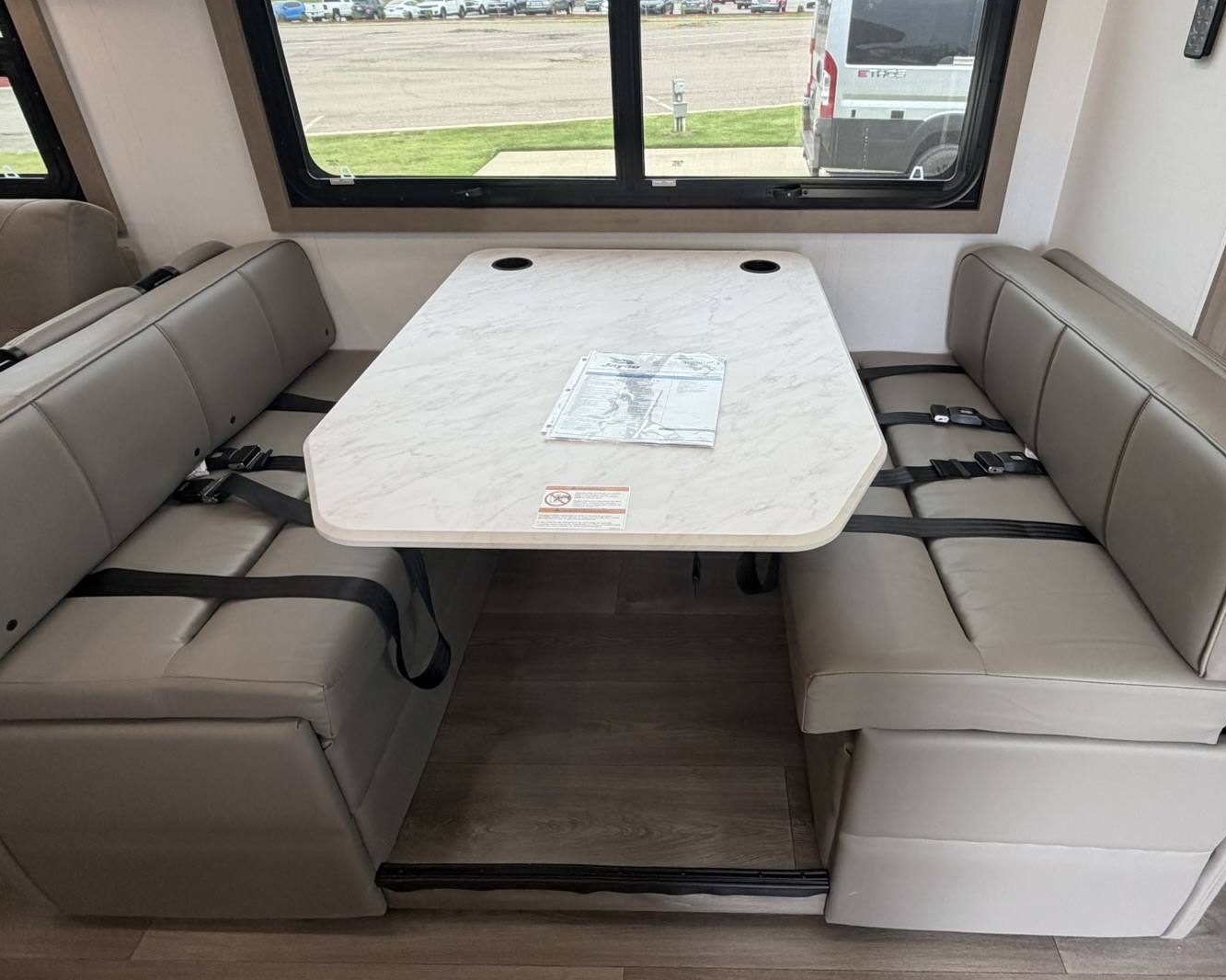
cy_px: 435
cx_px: 693
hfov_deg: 77.3
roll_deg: +2.6
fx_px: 762
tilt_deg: -31.6
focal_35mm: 21
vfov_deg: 65.3
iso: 125
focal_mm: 2.22
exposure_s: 1/121
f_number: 2.2
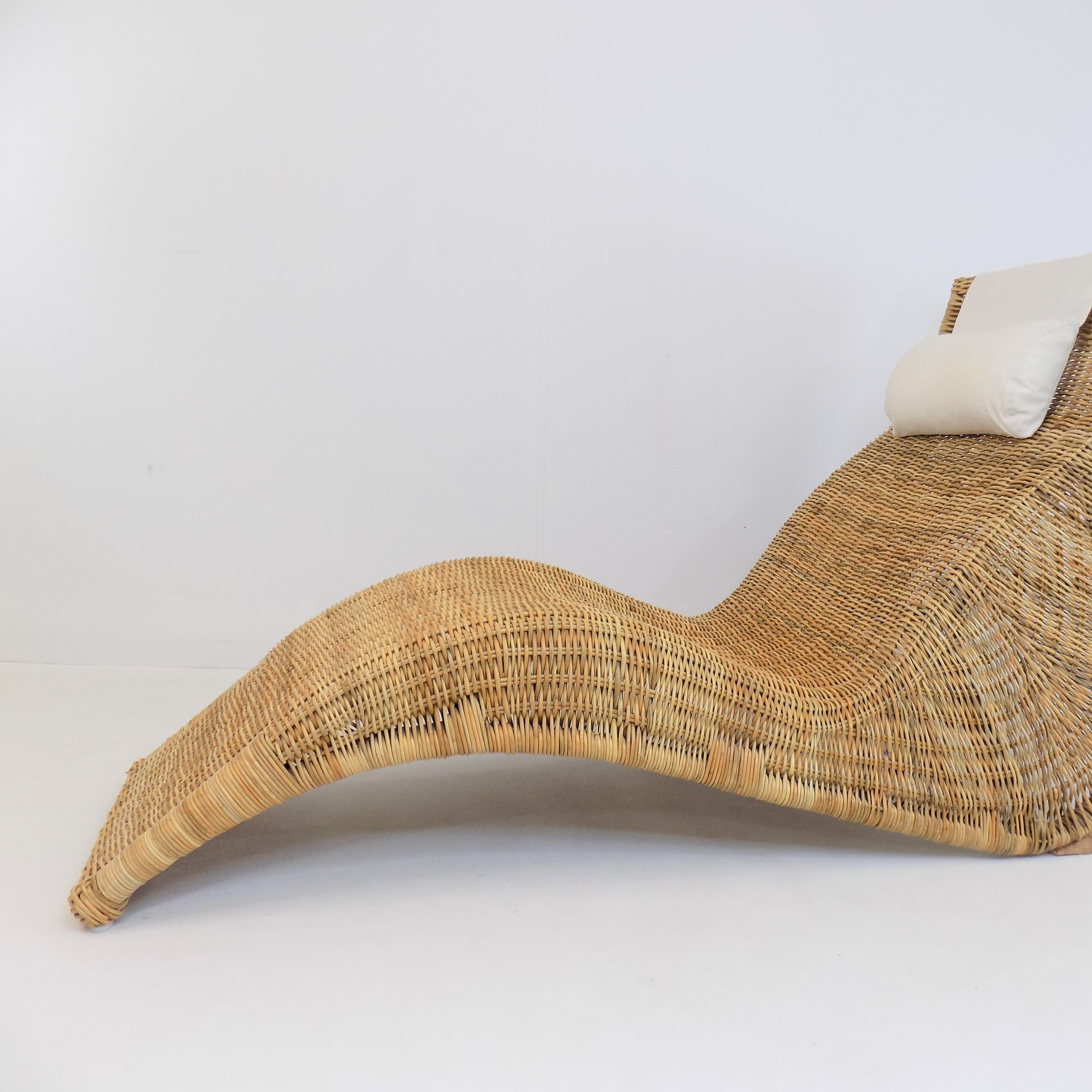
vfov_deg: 57.3
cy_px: 549
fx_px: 999
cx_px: 673
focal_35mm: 28
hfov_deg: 56.7
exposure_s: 1/50
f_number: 3.1
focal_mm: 4
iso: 80
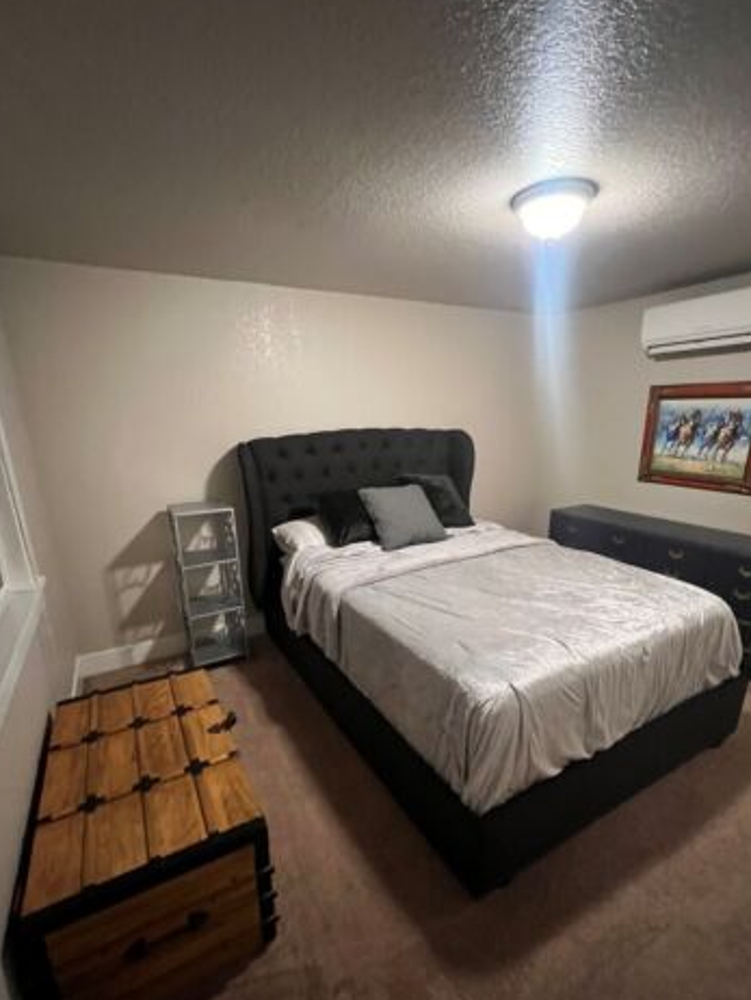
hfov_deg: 81.8
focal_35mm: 15
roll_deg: +1.3
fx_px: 434
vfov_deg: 97.8
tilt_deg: -16.2
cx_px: 374
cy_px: 549
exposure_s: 1/40
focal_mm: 1.57
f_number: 1.8
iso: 800
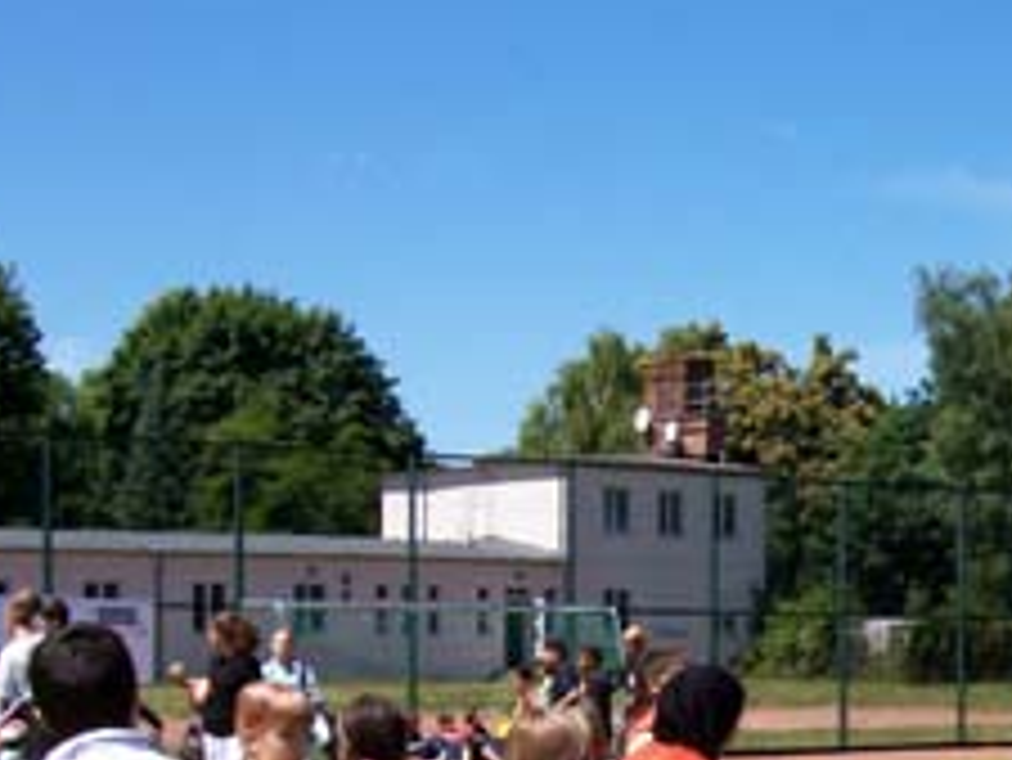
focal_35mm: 84
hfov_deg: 22.8
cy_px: 733
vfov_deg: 17.2
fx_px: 2457
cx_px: 873
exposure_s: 1/383
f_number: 5.6
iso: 80
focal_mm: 7
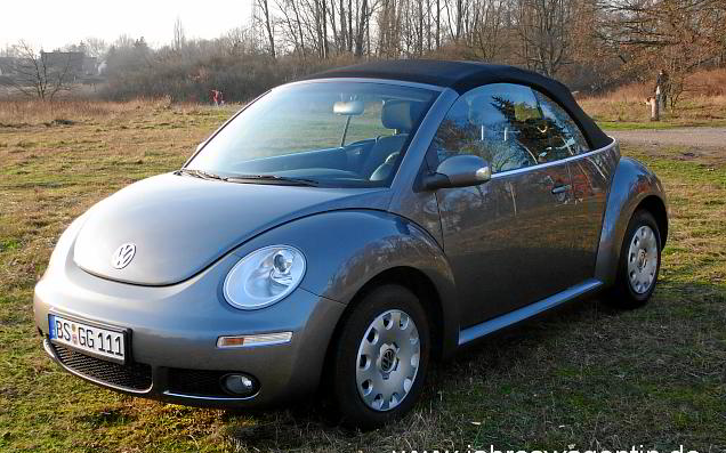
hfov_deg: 41.8
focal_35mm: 48
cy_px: 229
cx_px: 364
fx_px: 949
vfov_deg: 26.8
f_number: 3.2
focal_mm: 6.7
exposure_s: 1/160
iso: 80
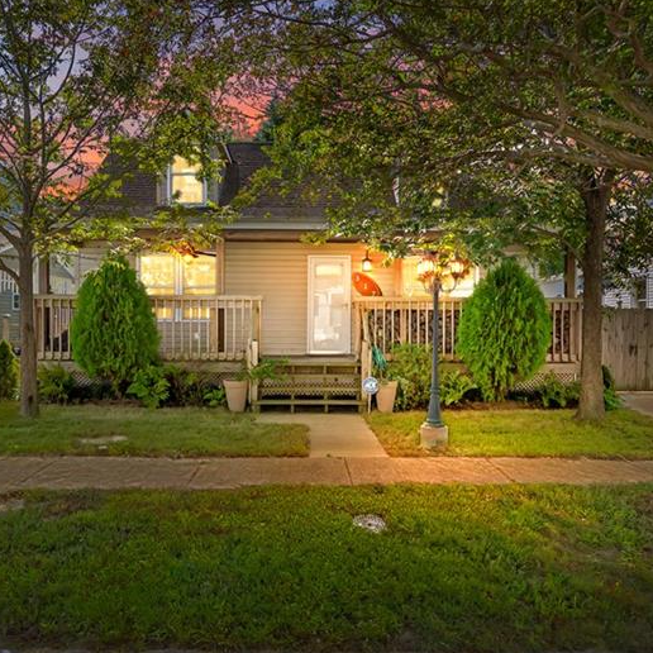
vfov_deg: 59.0
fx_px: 576
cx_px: 311
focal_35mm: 27
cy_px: 346
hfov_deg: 59.0
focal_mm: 16
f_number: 7.1
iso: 1000
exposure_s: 1/250
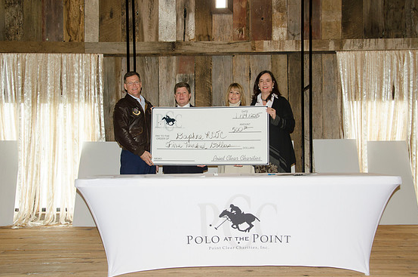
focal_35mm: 44
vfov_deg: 30.4
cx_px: 214
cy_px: 144
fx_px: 510
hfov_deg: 44.6
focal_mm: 28
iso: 400
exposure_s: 1/80
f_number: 6.3
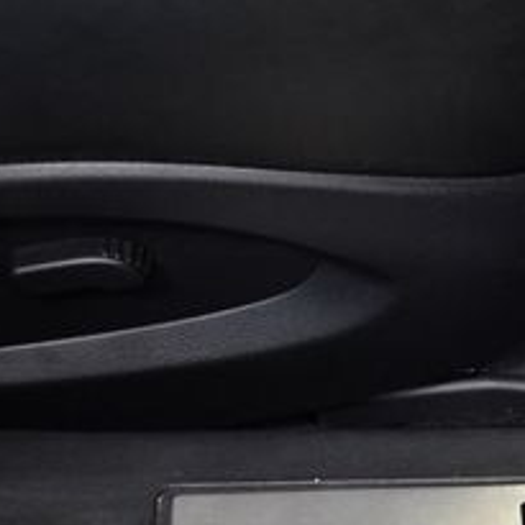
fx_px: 1956
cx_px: 697
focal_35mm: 114
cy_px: 497
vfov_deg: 15.1
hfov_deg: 14.6
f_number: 4.2
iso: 3200
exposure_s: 1/100
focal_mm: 29
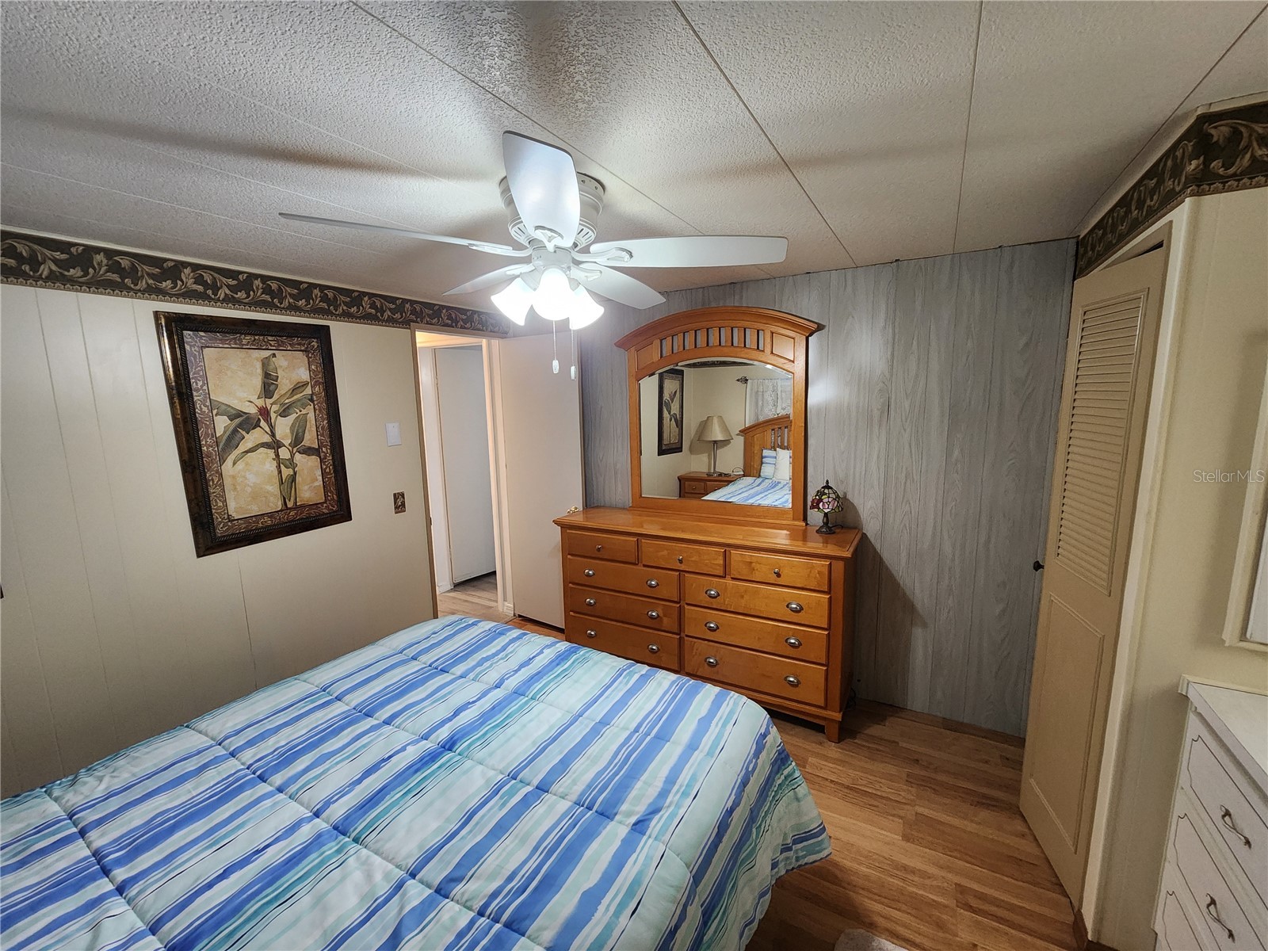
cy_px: 476
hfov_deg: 106.2
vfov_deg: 89.9
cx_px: 634
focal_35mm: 13
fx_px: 476
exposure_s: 1/60
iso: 400
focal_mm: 2.2
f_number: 2.2
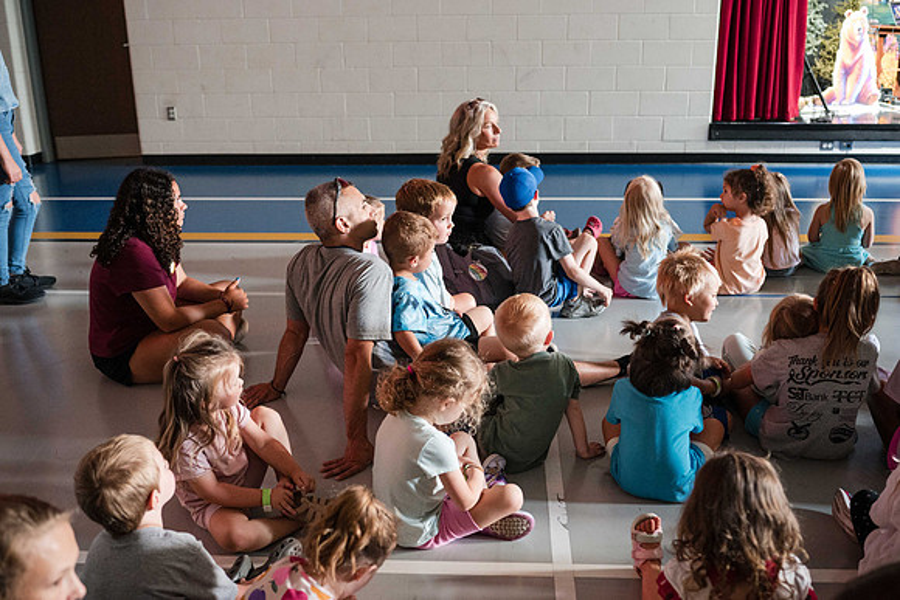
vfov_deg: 36.7
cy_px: 293
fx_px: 905
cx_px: 448
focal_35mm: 36
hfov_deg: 52.9
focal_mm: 35
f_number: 2.8
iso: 7200
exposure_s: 1/60
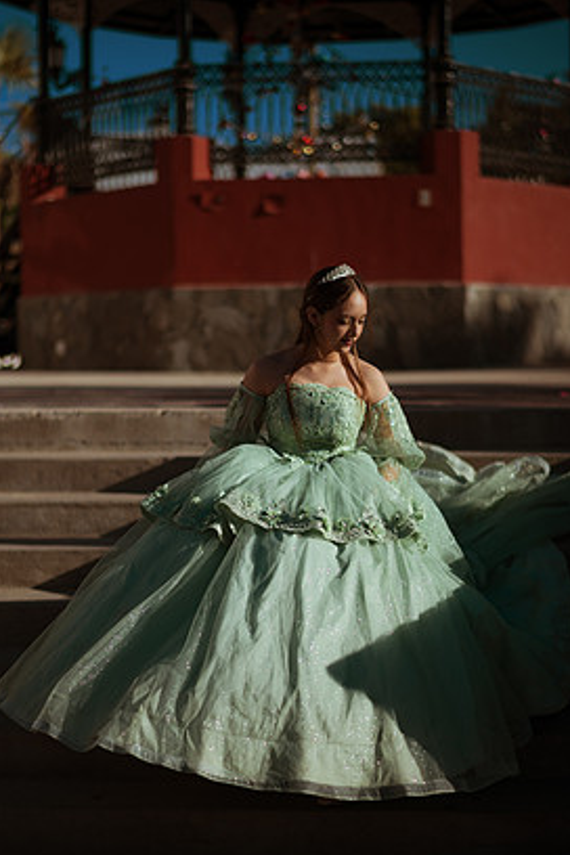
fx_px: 1520
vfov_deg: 31.4
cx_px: 306
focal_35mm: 64
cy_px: 469
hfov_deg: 21.2
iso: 50
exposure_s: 1/8000
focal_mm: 58
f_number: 1.4
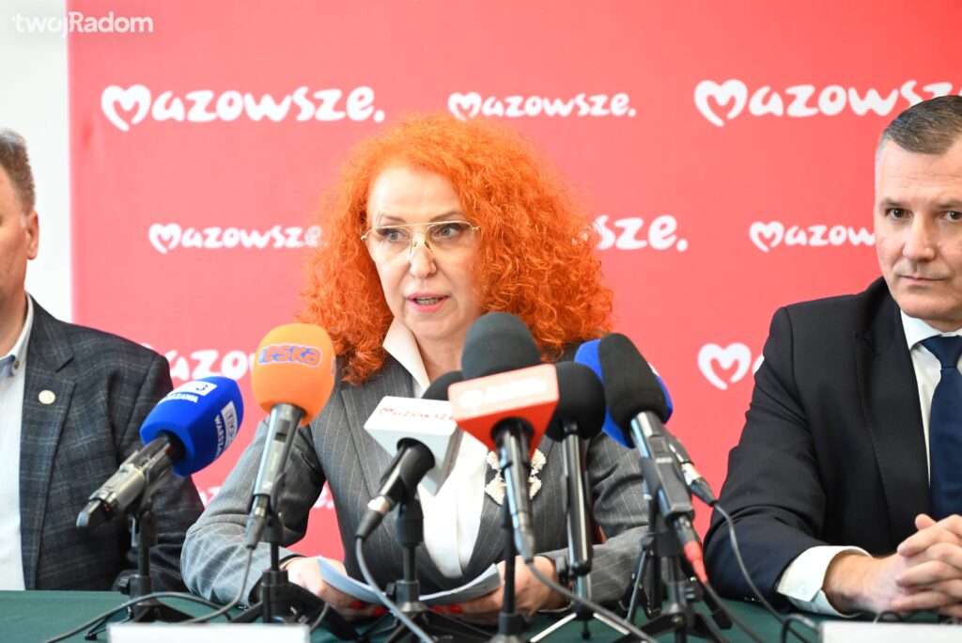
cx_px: 481
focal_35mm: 120
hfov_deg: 17.1
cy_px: 322
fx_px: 3208
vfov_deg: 11.4
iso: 4000
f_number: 4.5
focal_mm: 120
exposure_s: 1/125
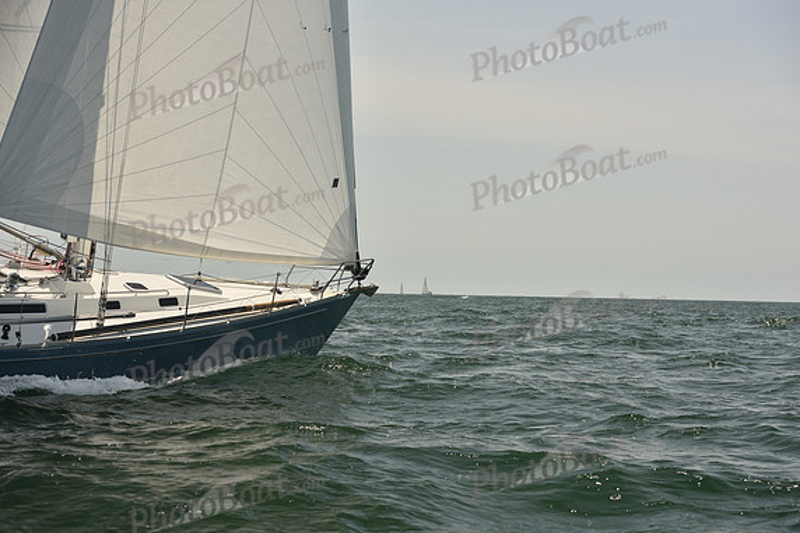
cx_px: 399
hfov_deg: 28.5
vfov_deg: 19.2
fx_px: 1577
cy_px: 266
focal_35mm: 71
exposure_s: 1/1250
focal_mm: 70
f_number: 6.3
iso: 320
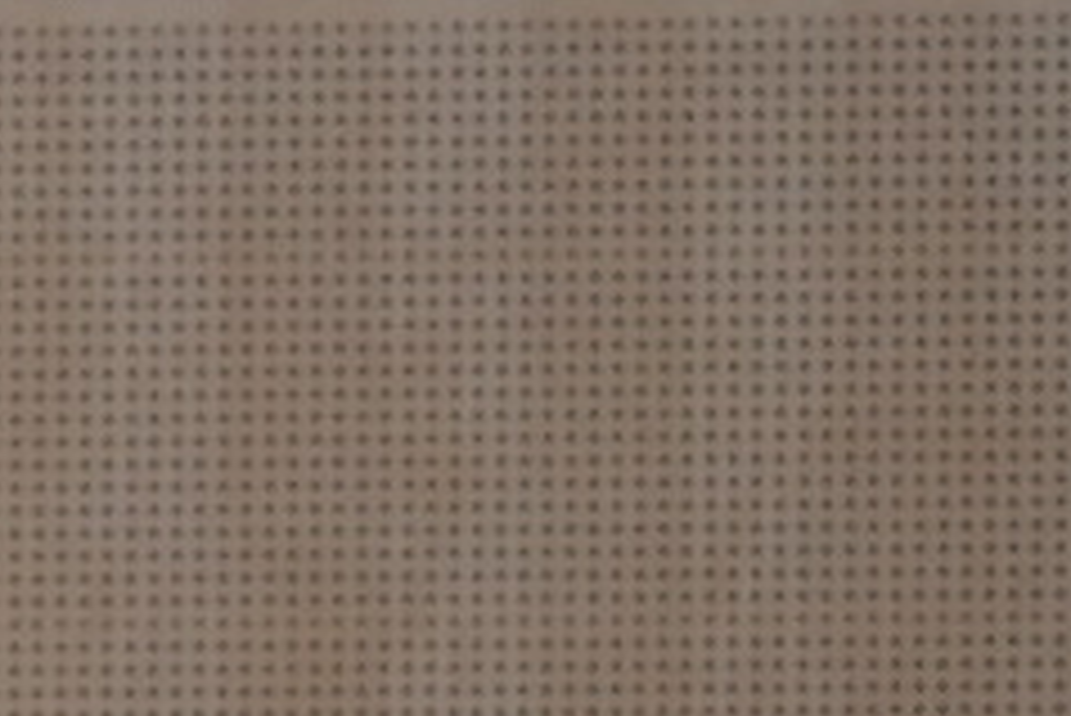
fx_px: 21373
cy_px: 1801
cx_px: -2506
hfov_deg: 2.8
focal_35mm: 718
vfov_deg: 1.9
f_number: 4.5
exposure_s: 1/100
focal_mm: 70
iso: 800
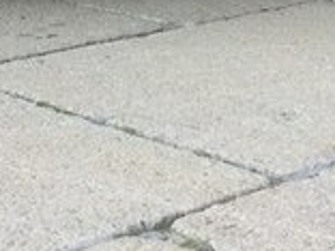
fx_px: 1190
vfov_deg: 11.8
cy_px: -50
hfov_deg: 16.0
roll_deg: +0.5
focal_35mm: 123
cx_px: 213
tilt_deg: -7.7
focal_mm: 4.15
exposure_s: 1/33
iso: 40
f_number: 2.2
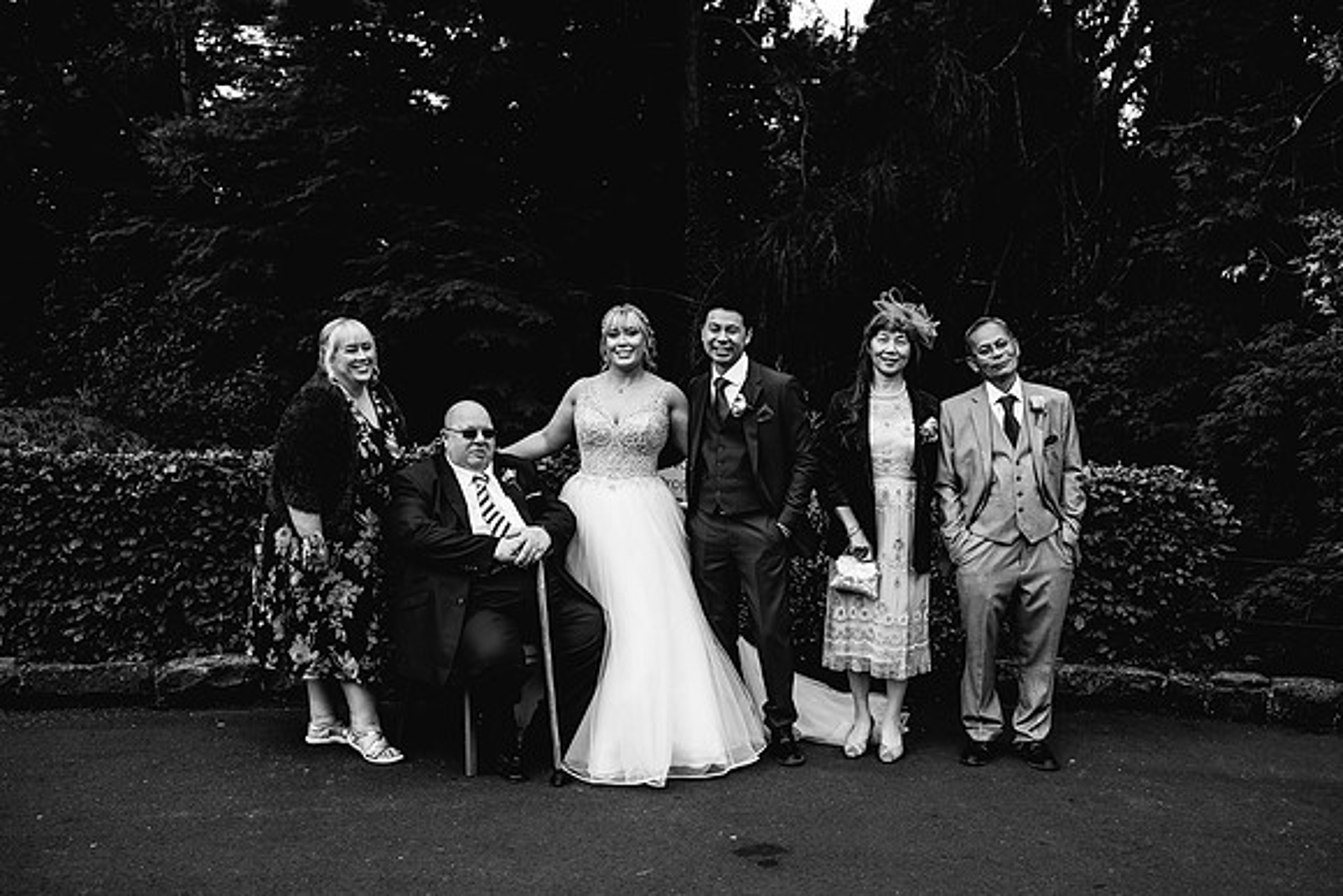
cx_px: 672
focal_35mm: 35
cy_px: 448
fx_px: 1306
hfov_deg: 54.4
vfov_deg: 37.9
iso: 200
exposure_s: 1/500
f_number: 3.5
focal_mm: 35
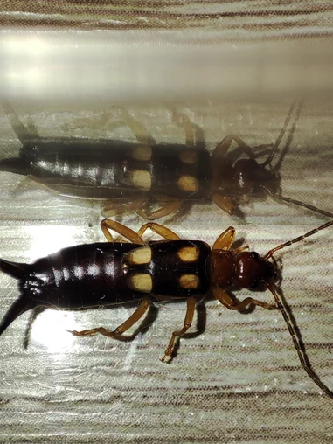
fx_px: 372
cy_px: 269
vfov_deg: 61.1
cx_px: 177
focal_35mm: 29
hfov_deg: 48.2
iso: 50
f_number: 2.4
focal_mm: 4.03
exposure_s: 1/93
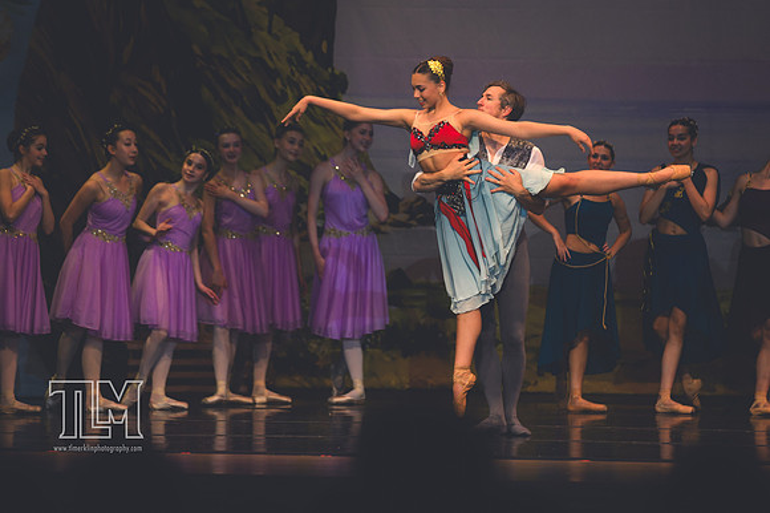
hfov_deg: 8.1
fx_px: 5451
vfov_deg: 5.4
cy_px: 256
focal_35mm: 255
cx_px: 385
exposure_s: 1/500
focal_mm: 170
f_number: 2.8
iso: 560
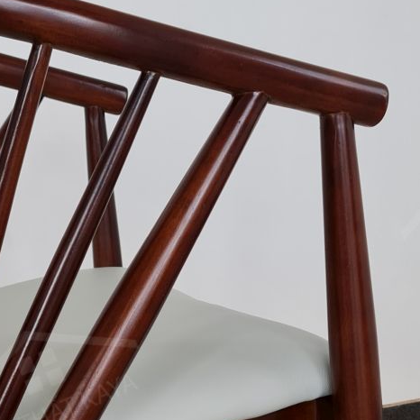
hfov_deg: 21.0
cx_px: 50
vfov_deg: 20.9
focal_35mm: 81
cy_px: 387
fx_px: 1112
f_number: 1.8
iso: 50
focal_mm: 7
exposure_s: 1/100
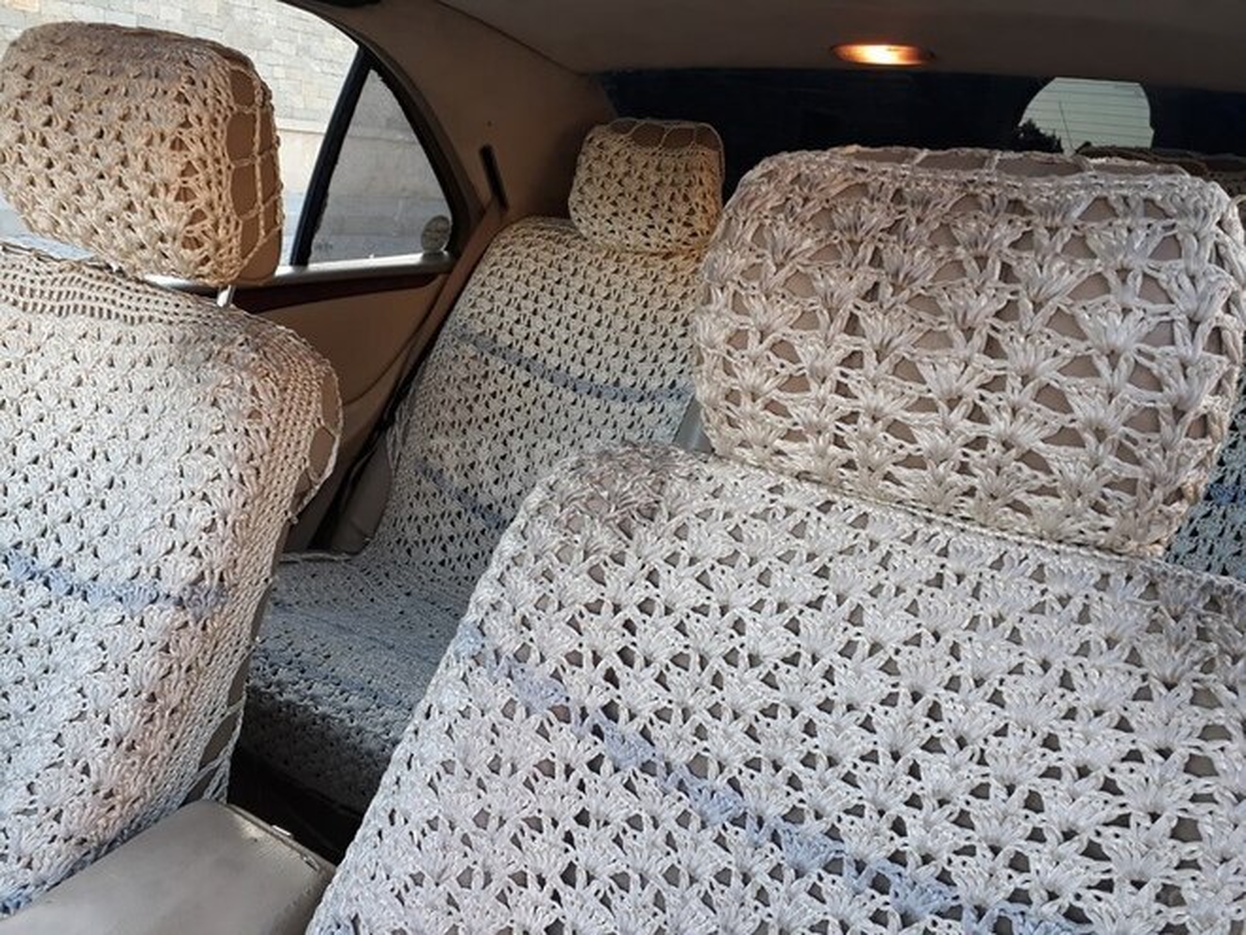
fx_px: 972
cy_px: 468
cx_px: 623
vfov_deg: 51.4
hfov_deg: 65.3
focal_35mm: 27
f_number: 1.9
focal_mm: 3.6
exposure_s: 1/50
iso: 50
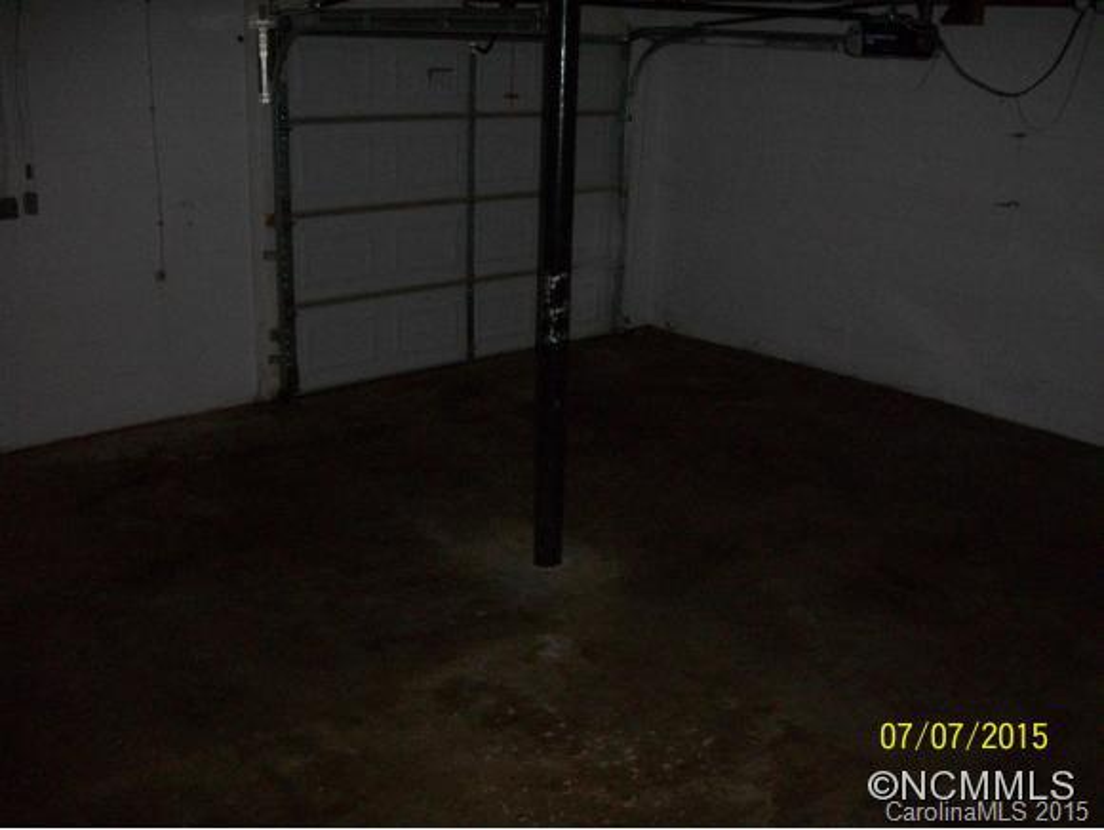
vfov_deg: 40.8
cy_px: 415
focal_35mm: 35
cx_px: 552
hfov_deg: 52.6
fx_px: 1117
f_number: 3.1
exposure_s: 1/30
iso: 320
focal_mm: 6.3
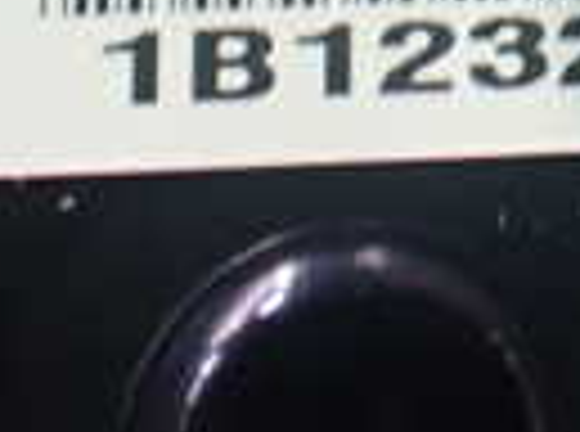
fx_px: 2339
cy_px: -248
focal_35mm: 140
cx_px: 841
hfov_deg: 13.4
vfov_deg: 10.1
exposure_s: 1/60
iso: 800
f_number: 2.3
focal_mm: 5.4
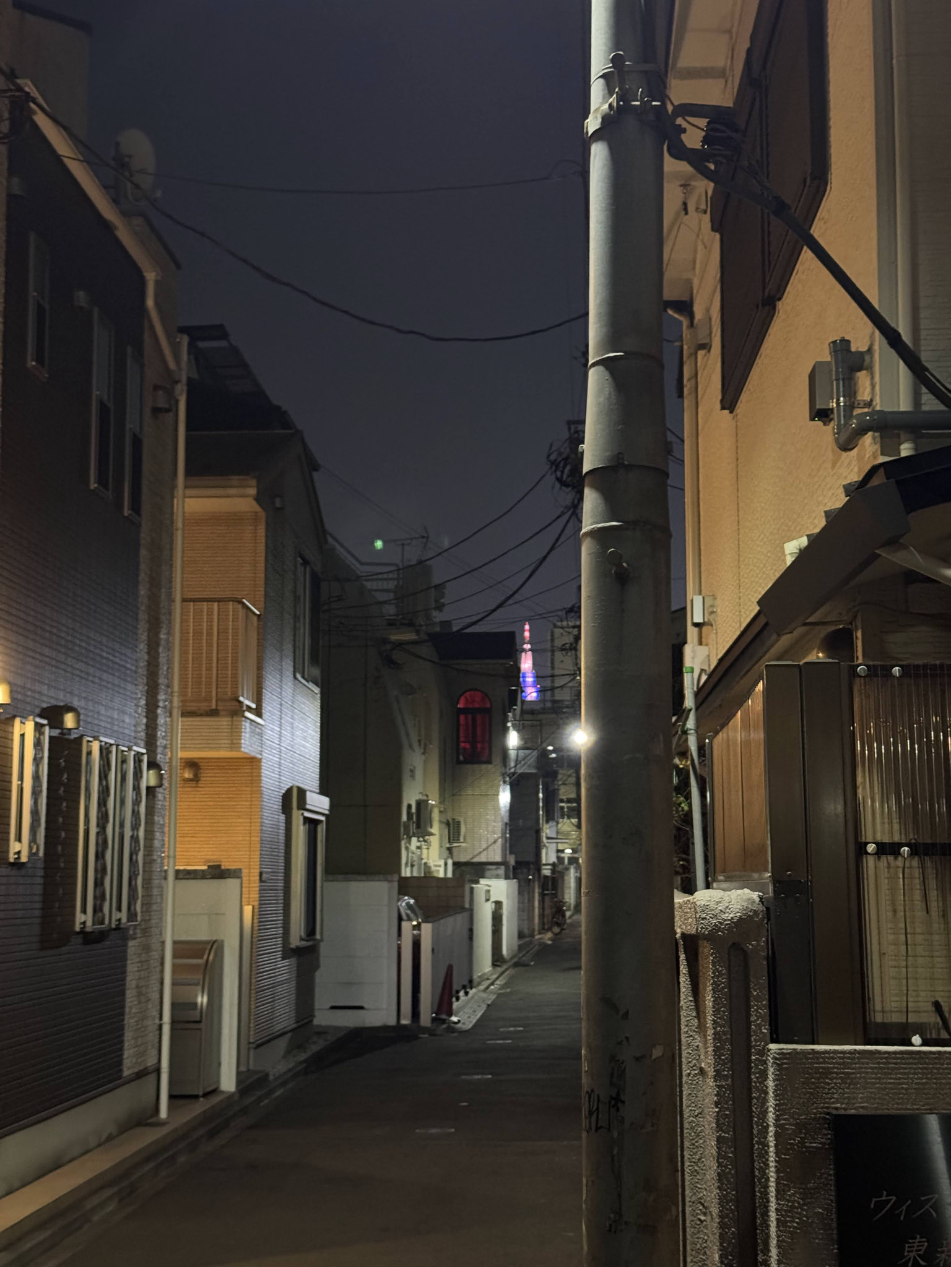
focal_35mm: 48
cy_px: 634
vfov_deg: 39.7
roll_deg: +0.2
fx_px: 1758
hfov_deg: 30.3
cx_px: 476
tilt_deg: +7.8
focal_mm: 6.76
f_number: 1.78
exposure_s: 1/20
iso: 800
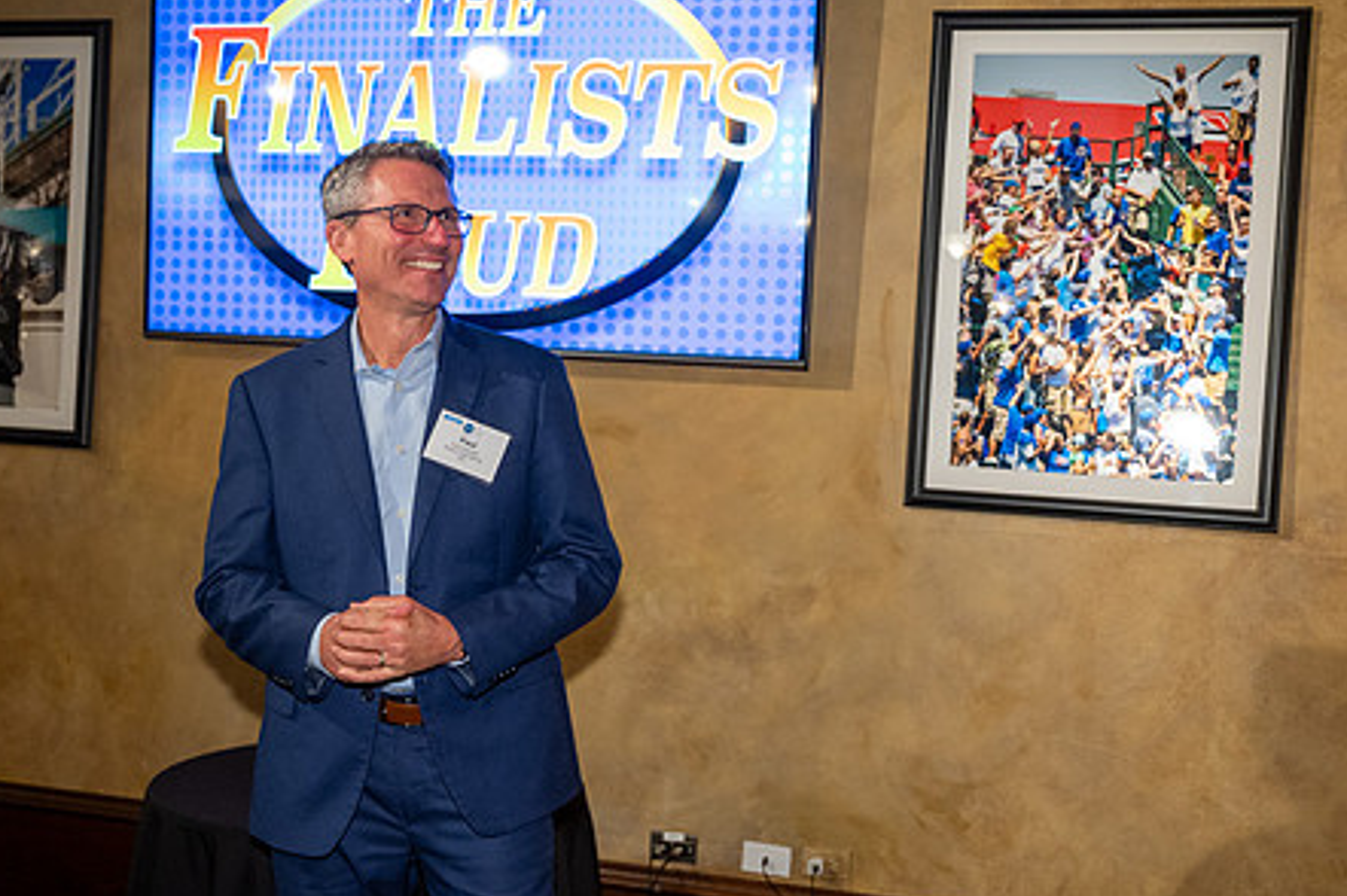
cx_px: 744
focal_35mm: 42
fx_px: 1570
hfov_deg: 46.4
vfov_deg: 31.8
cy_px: 472
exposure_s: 1/100
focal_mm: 32
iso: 2500
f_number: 4
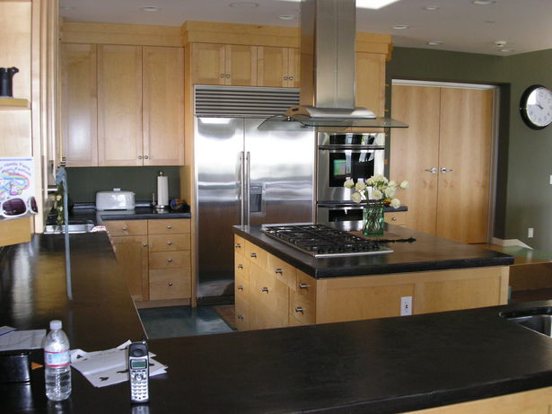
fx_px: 606
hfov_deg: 49.0
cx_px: 276
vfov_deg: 37.7
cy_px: 207
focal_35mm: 38
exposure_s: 1/45
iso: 200
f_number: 2.8
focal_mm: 7.8
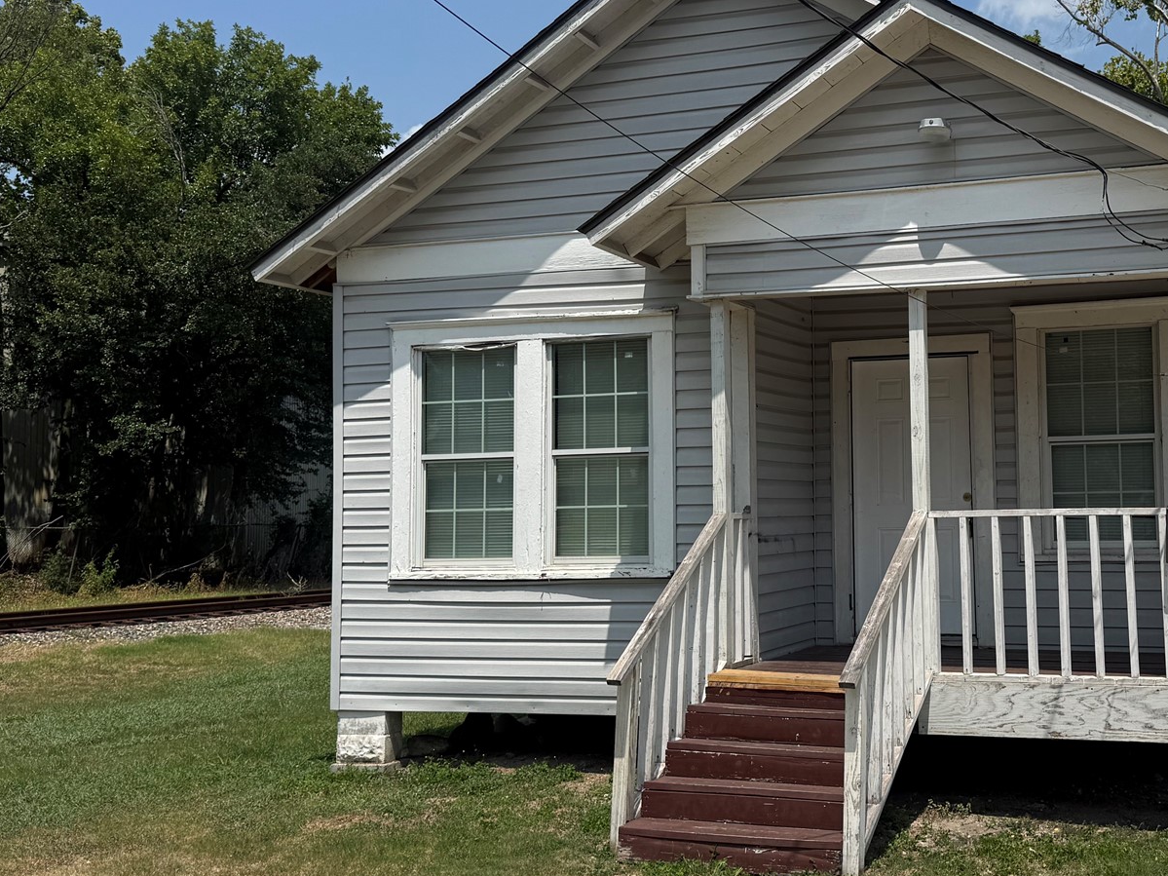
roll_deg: +0.8
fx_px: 1383
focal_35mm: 41
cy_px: 420
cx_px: 840
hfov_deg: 44.6
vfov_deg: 35.1
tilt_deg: +3.6
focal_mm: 6.76
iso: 80
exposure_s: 1/6711
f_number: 1.78
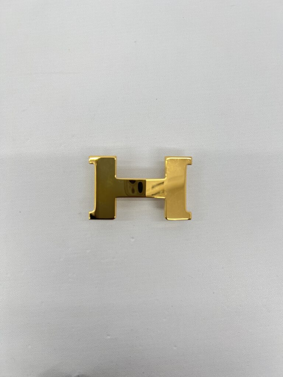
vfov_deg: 67.3
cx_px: 142
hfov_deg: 53.1
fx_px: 283
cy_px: 188
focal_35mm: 26
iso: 50
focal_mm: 5.7
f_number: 1.5
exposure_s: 1/166
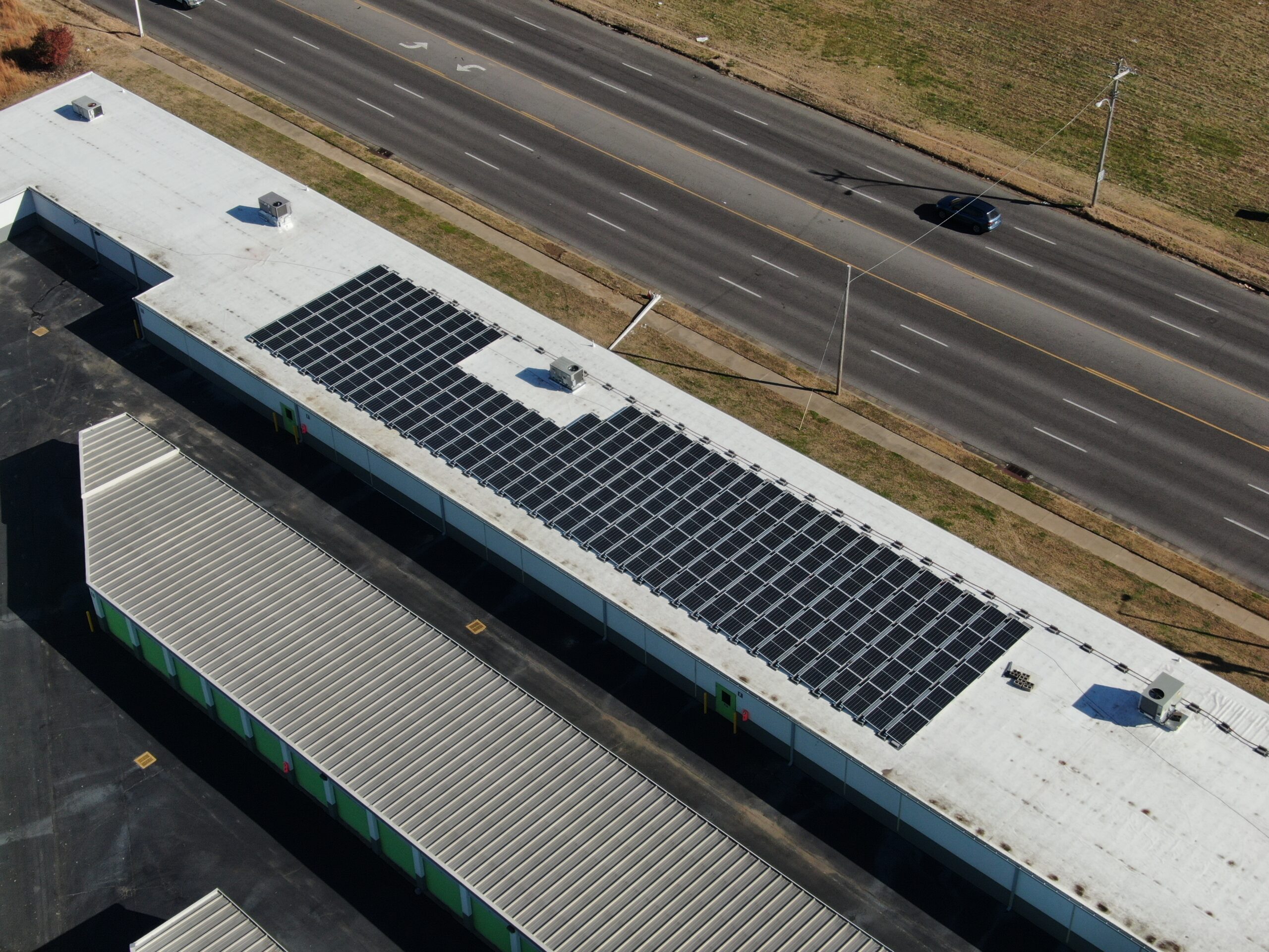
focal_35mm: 48
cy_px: 476
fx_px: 1760
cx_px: 634
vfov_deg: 30.3
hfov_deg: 39.7
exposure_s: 1/1000
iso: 100
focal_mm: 8.6
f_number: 3.8
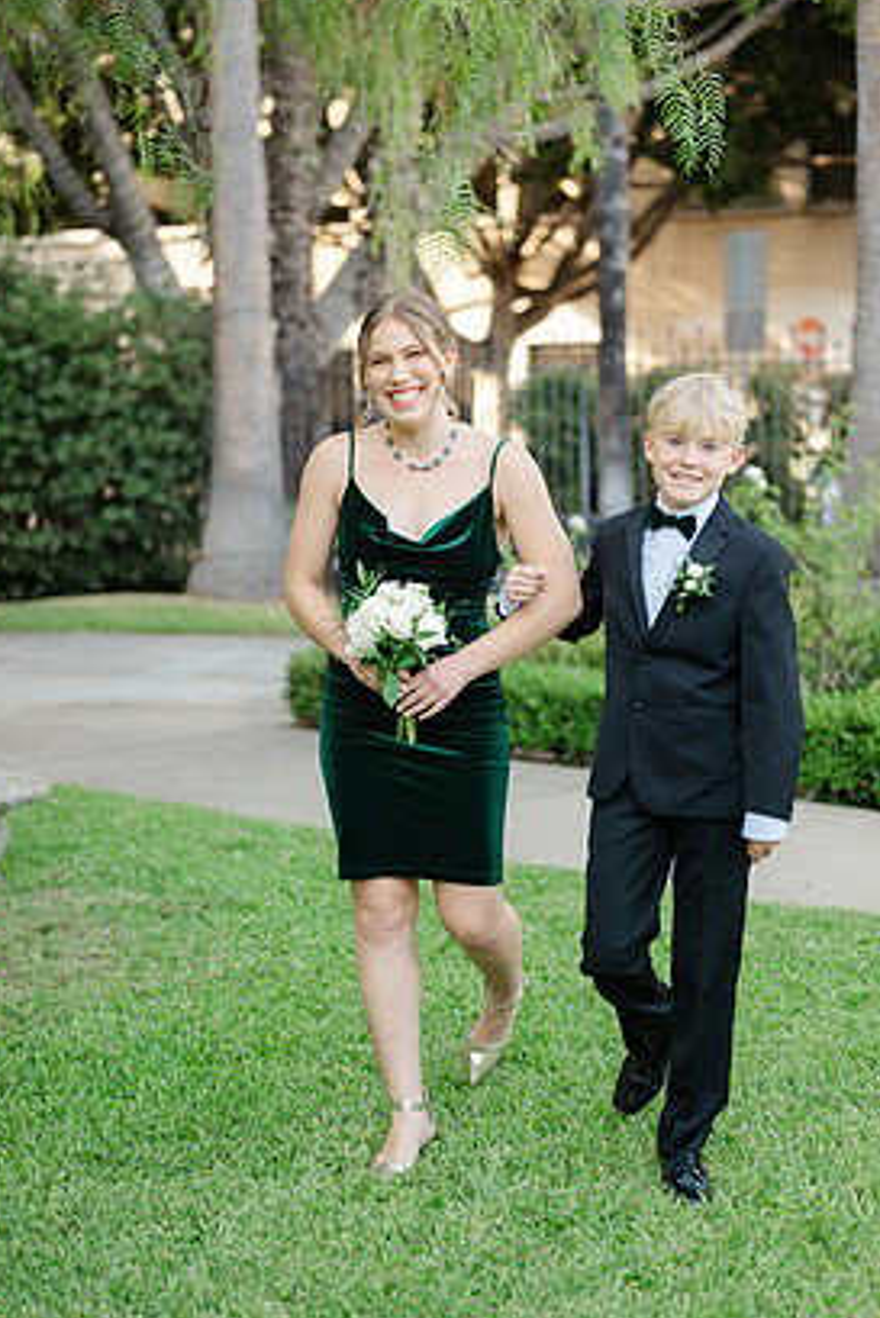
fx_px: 2015
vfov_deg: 36.2
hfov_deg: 24.6
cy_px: 599
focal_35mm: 55
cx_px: 464
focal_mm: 50
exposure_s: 1/320
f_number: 1.8
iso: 100
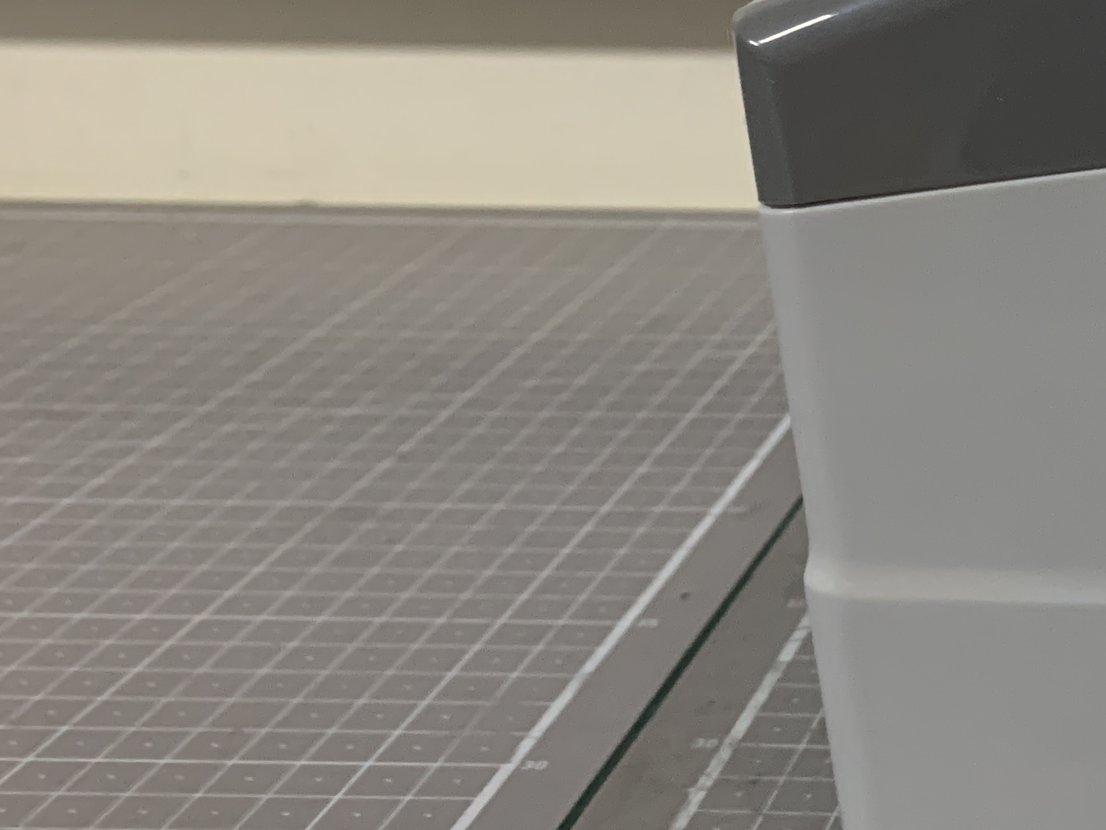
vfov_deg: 18.5
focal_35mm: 77
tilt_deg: -8.9
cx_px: 1500
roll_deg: -0.3
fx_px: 2460
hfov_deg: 22.3
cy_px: -62
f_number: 1.8
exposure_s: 1/60
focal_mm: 4.25
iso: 200
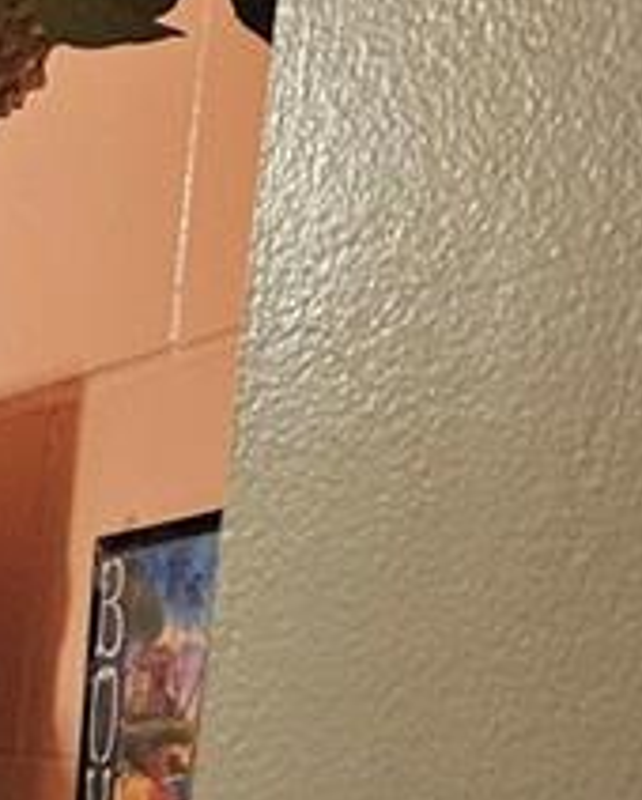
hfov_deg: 10.1
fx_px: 3012
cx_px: -1039
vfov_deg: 13.8
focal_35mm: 127
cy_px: 1351
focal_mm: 5.4
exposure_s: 1/120
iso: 640
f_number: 1.8
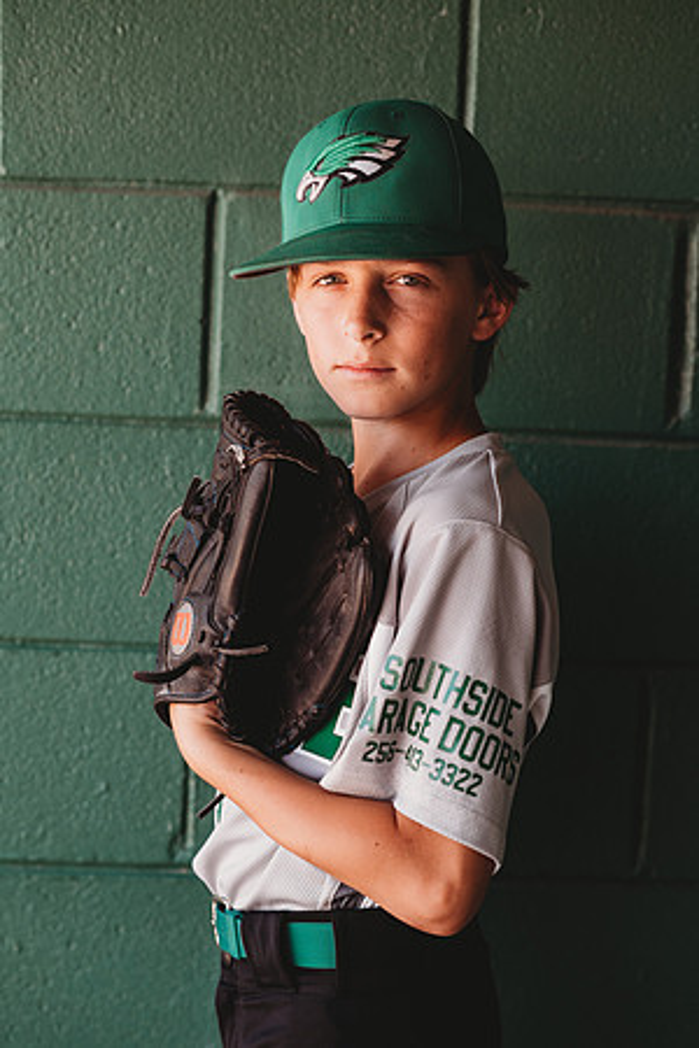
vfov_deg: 23.9
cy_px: 524
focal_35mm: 85
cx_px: 350
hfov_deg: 16.1
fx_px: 2475
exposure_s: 1/250
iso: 200
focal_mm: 85
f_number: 2.8
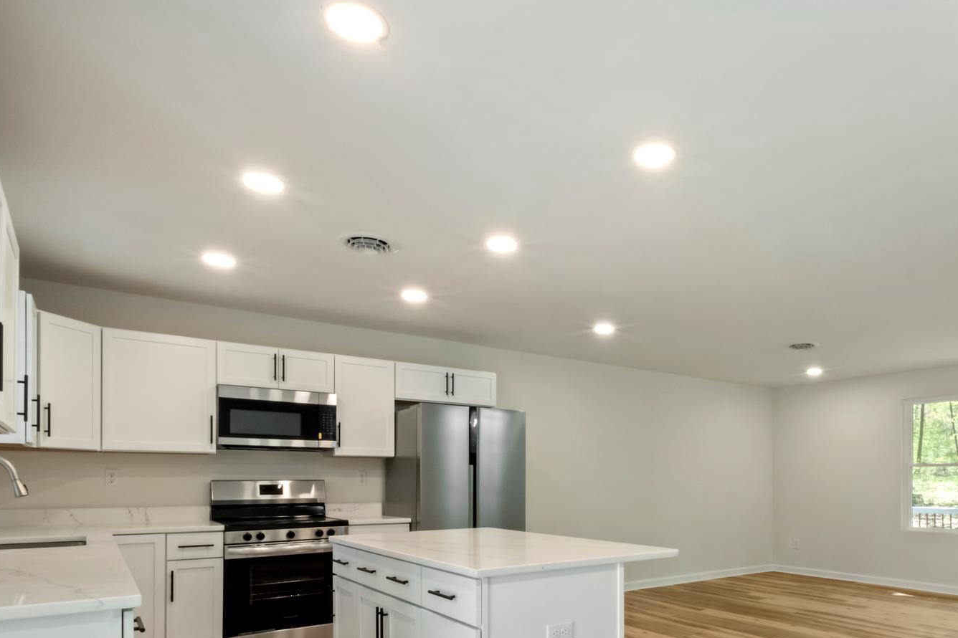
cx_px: 611
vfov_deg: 52.4
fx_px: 612
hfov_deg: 74.5
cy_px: 488
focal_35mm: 23
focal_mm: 10
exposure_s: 1/3
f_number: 22
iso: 3200
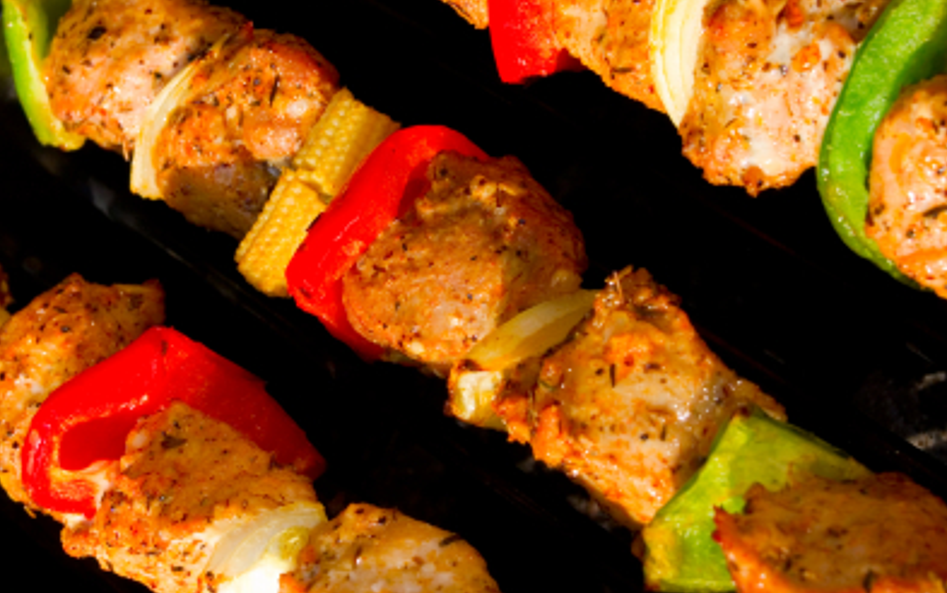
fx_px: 3408
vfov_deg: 9.9
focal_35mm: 132
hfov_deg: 15.8
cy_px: 272
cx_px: 449
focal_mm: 80
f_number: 14
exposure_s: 1/100
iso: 200
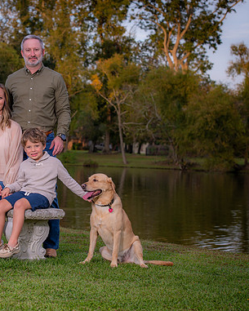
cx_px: 45
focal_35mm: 100
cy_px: 157
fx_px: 921
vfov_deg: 19.2
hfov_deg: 15.3
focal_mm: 70
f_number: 5.6
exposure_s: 1/125
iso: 100
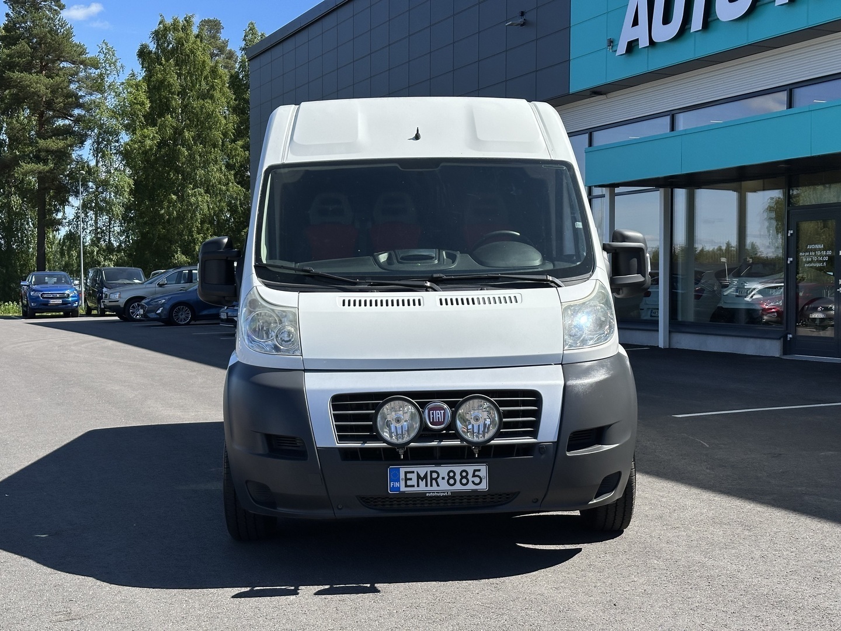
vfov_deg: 30.3
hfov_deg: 39.7
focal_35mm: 48
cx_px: 420
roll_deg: -0.3
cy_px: 316
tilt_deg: -1.7
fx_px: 1166
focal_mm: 6.86
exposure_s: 1/5882
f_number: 1.78
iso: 64
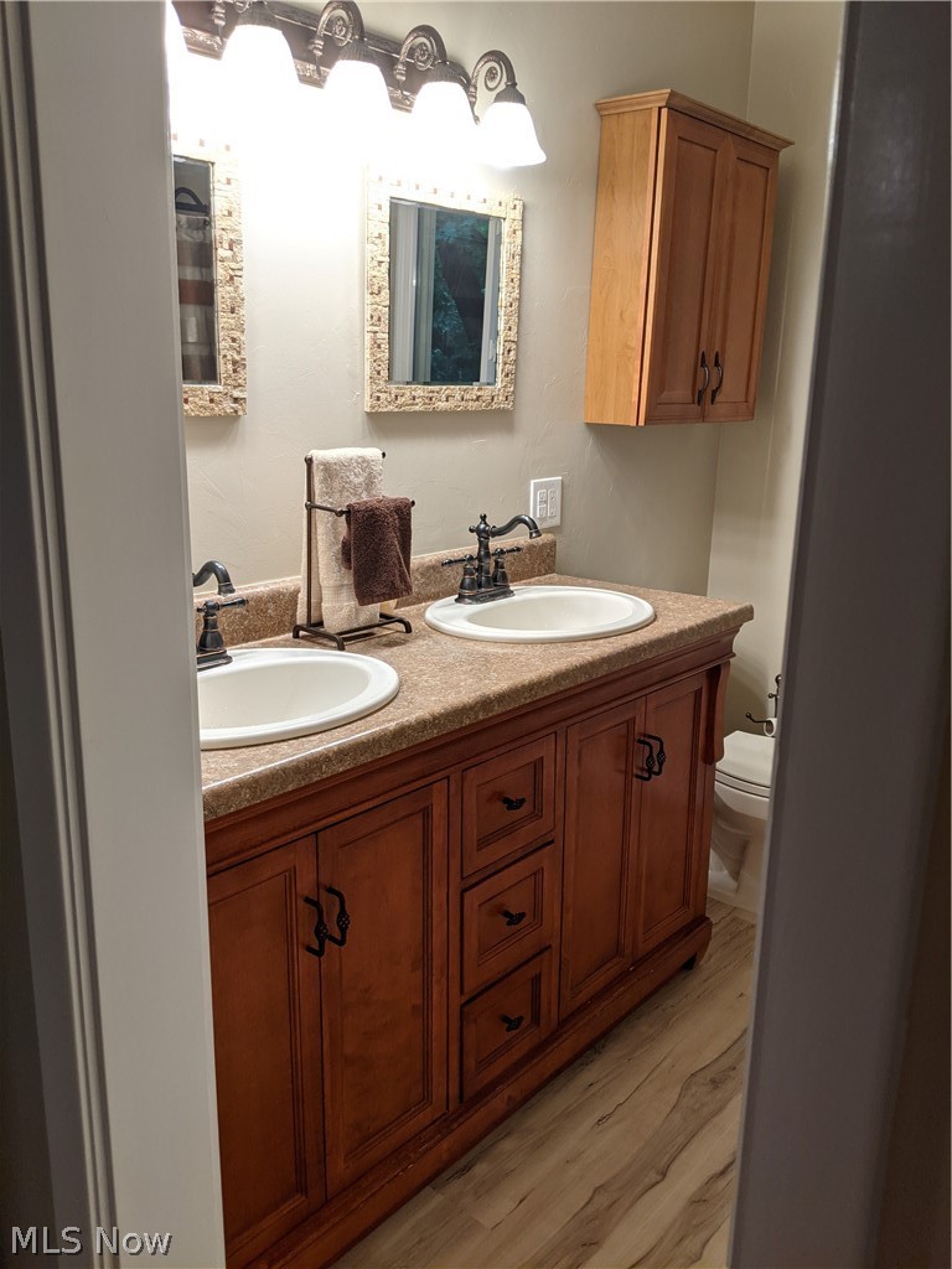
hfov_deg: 51.4
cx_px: 476
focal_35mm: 27
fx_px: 990
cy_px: 634
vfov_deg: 65.3
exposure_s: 1/30
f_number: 1.8
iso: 69
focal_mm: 4.44
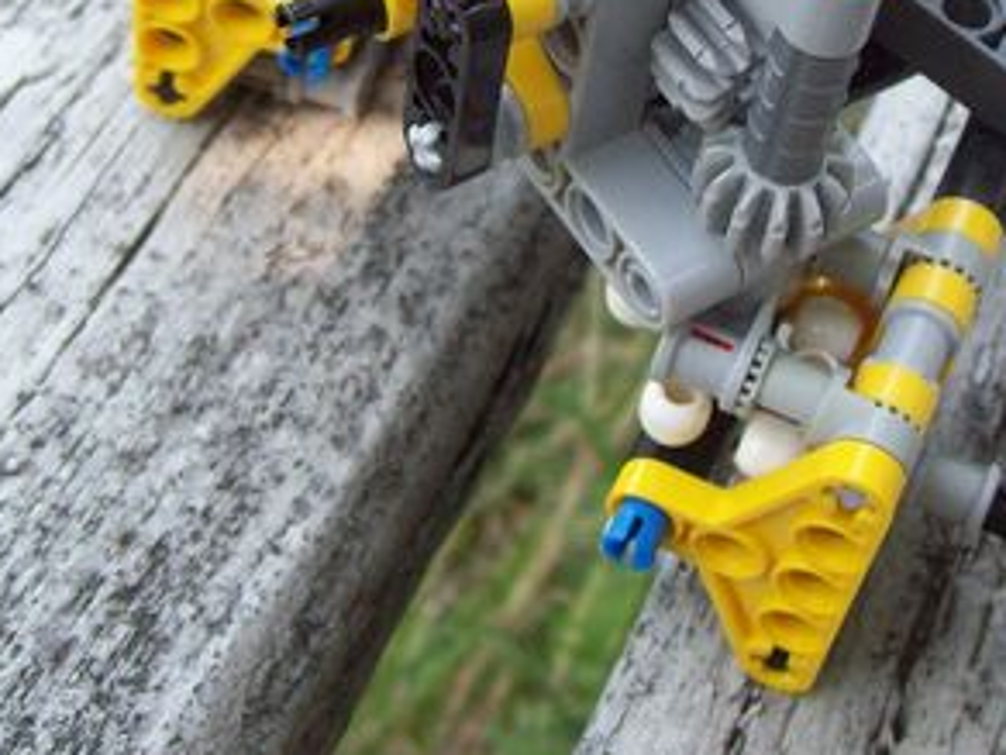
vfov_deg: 18.2
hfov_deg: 24.7
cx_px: 568
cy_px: 21
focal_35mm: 79
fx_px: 2296
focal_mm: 6
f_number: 2.7
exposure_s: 1/64
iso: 83
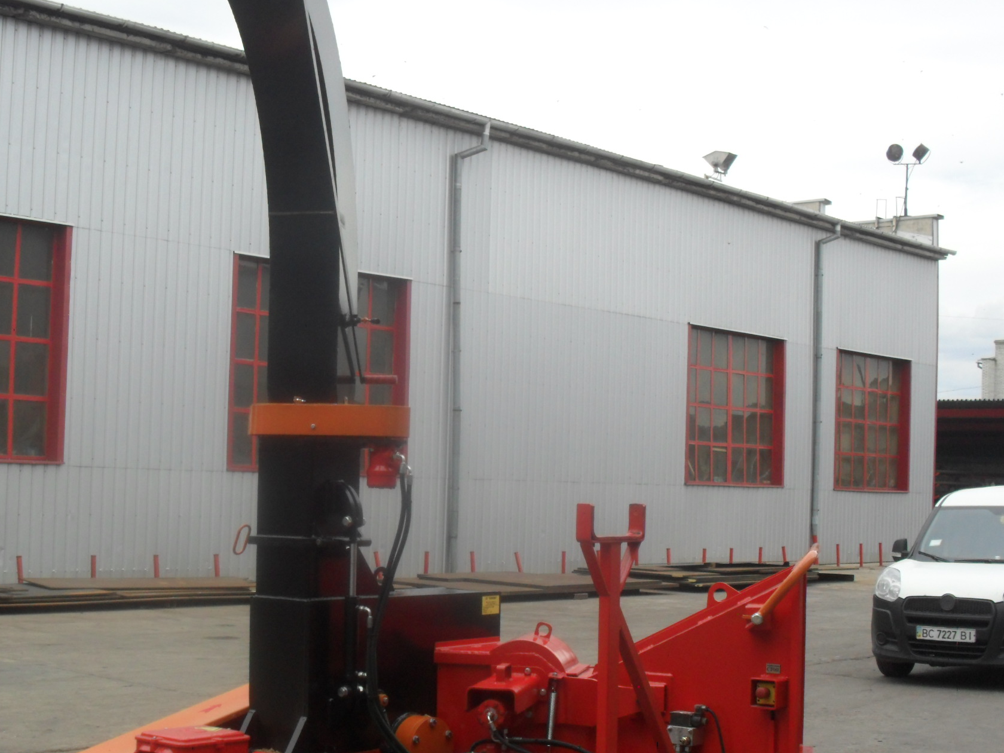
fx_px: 1566
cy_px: 448
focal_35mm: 54
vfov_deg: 27.0
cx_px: 412
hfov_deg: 35.4
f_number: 3.2
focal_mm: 6.3
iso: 100
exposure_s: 1/350
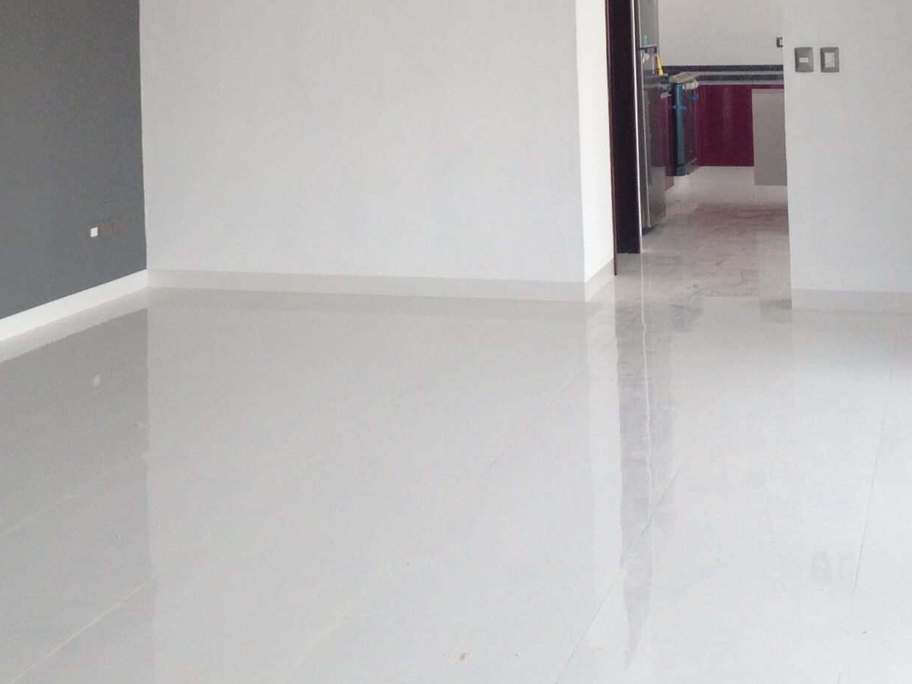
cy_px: 22
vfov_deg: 19.7
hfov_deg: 26.6
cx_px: 366
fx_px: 1924
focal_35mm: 73
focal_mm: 4.28
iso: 64
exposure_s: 1/120
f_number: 2.4
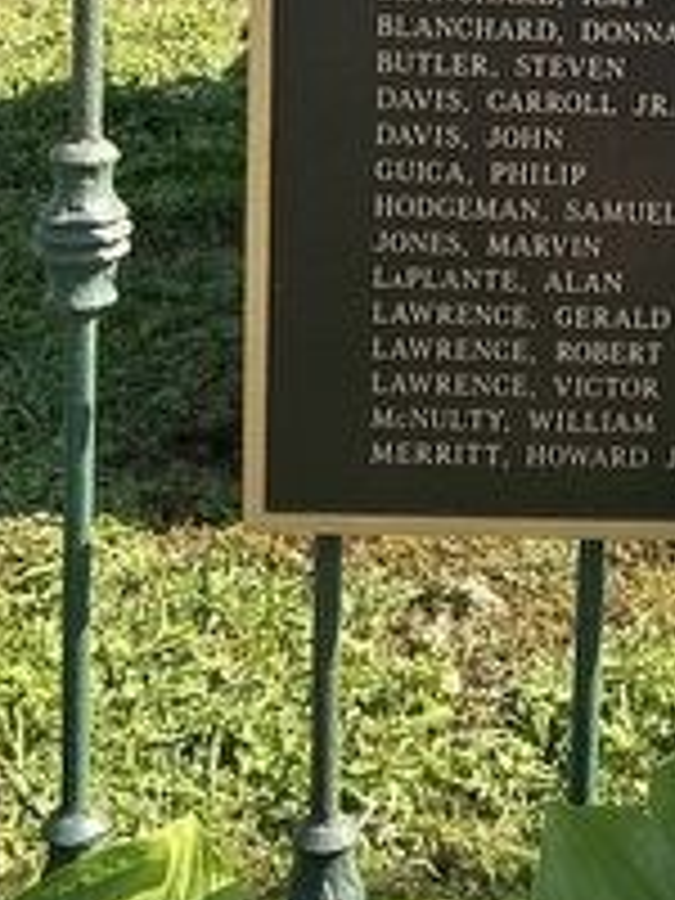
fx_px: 2704
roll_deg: -3.7
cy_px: -184
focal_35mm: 104
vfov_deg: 18.0
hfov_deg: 13.7
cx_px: 900
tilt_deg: -10.2
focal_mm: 5.7
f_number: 1.5
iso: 50
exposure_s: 1/1058
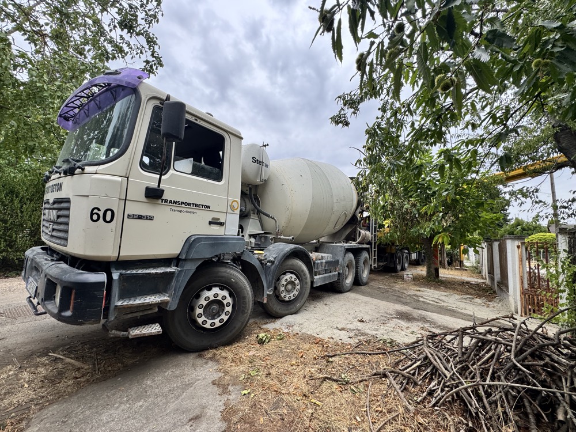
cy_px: 216
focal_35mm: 14
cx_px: 288
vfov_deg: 85.7
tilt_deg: +4.8
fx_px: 233
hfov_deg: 102.1
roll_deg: -2.3
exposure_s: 1/197
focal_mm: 2.22
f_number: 2.2
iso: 40
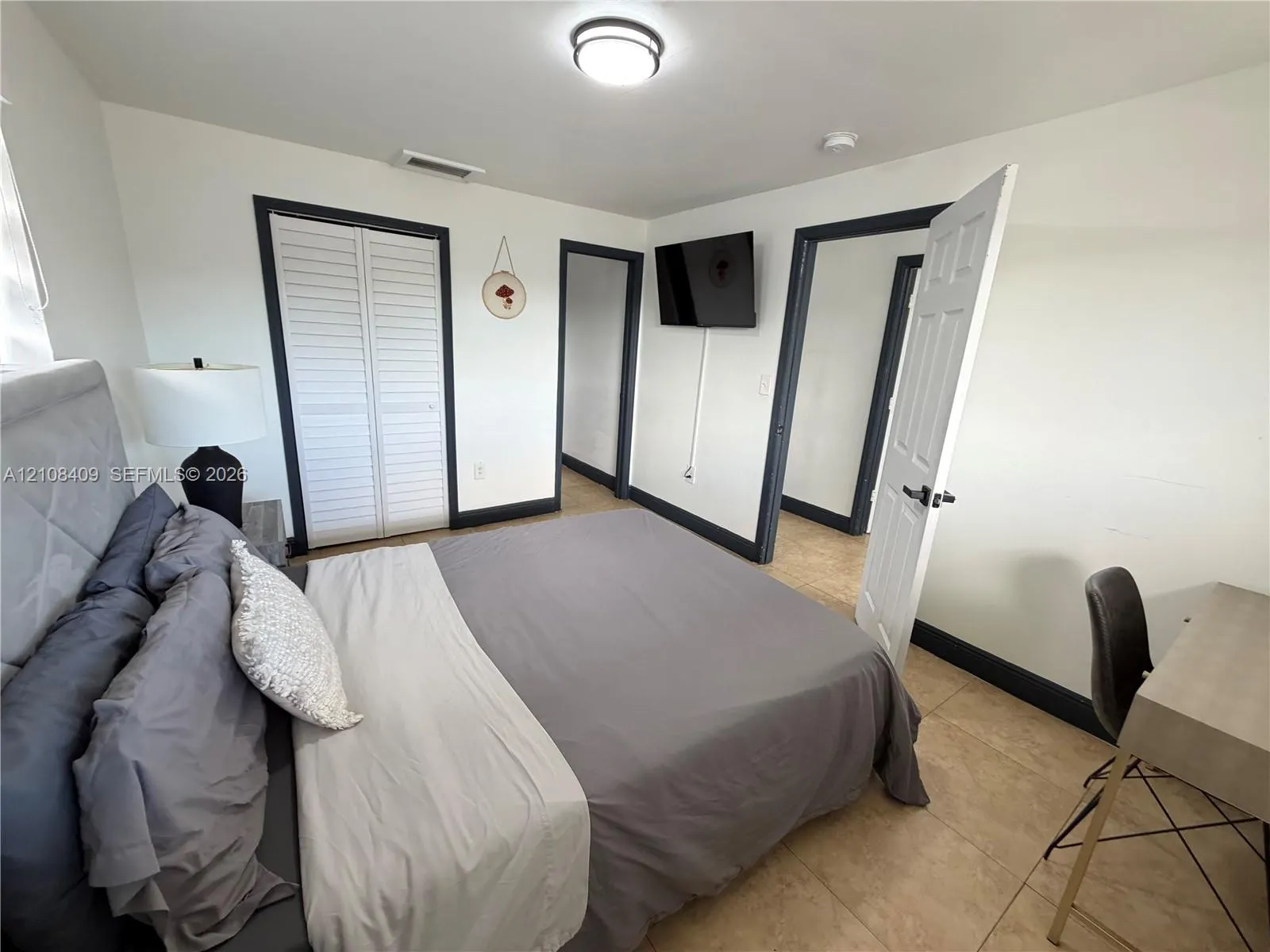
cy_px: 476
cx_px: 635
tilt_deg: -16.1
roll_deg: -3.2
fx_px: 514
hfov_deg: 102.1
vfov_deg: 85.7
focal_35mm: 14
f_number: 2.2
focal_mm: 2.22
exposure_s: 1/60
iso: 320
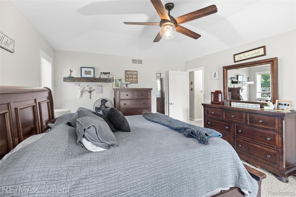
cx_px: 148
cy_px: 98
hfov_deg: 96.8
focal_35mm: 16
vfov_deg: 73.7
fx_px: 132
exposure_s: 1/30
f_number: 5.6
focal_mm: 16
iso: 6400
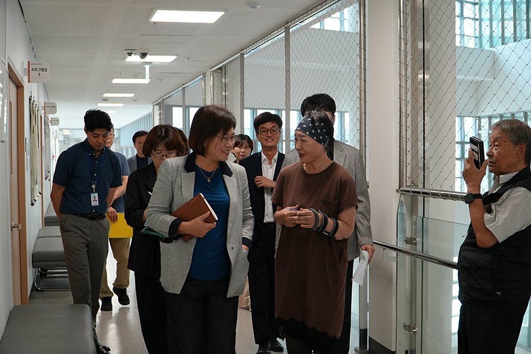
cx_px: 266
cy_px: 177
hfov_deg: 41.1
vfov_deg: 28.1
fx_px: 708
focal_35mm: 48
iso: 640
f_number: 4
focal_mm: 32
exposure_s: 1/160
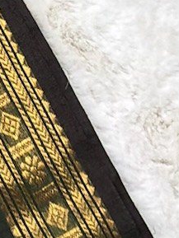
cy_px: -120
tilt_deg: -74.3
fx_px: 2391
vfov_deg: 5.7
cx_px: -450
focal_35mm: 347
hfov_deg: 4.1
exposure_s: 1/100
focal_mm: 5.96
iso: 50
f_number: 1.6
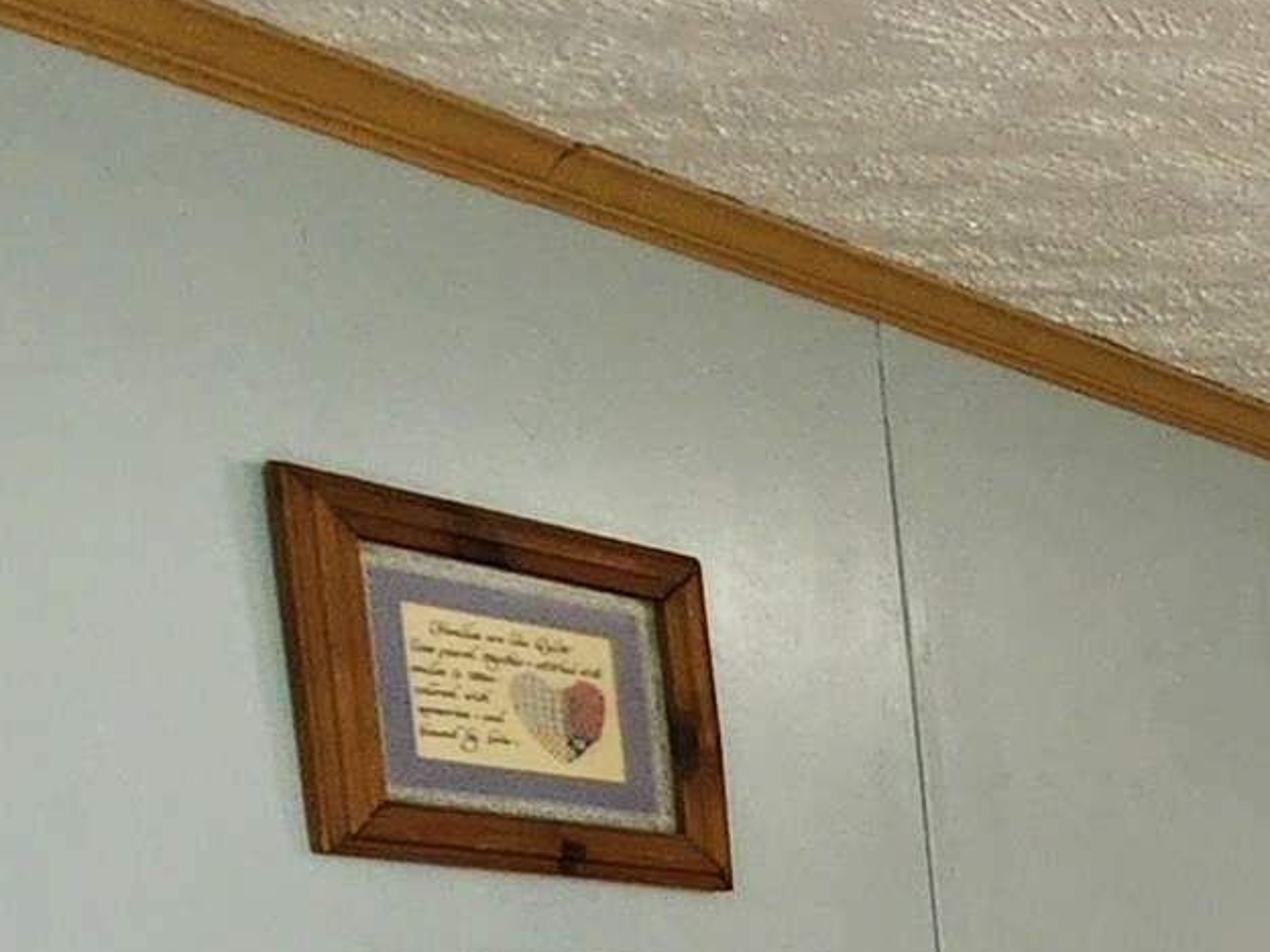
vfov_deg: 20.3
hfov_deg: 15.1
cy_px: 1355
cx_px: 3077
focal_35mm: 64
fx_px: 2348
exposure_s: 1/60
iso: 160
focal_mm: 2.2
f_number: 2.2
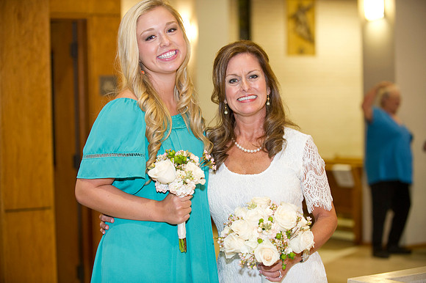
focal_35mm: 80
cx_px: 213
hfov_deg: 25.4
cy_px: 142
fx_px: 946
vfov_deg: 17.0
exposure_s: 1/80
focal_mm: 80
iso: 1600
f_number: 2.8
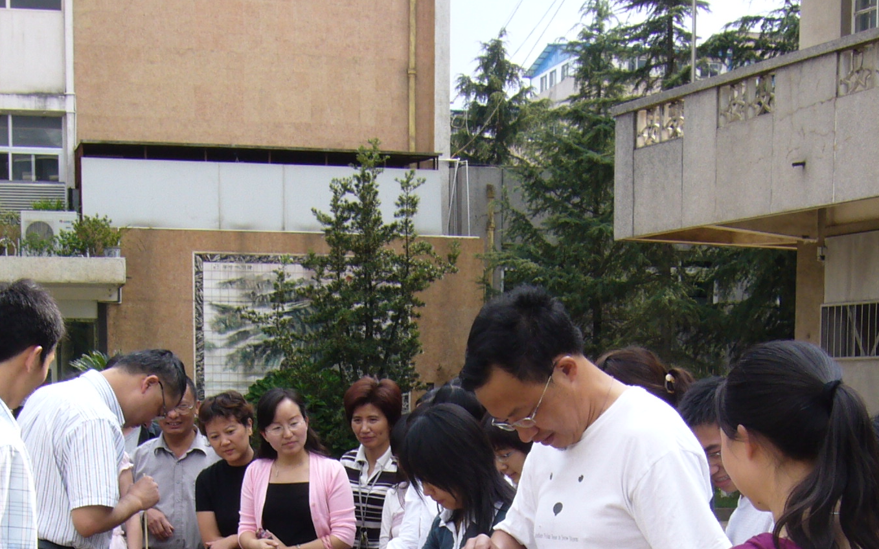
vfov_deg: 17.9
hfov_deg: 29.4
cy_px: 604
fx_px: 1677
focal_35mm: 70
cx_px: 416
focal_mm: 5.8
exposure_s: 1/125
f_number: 5.6
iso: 80
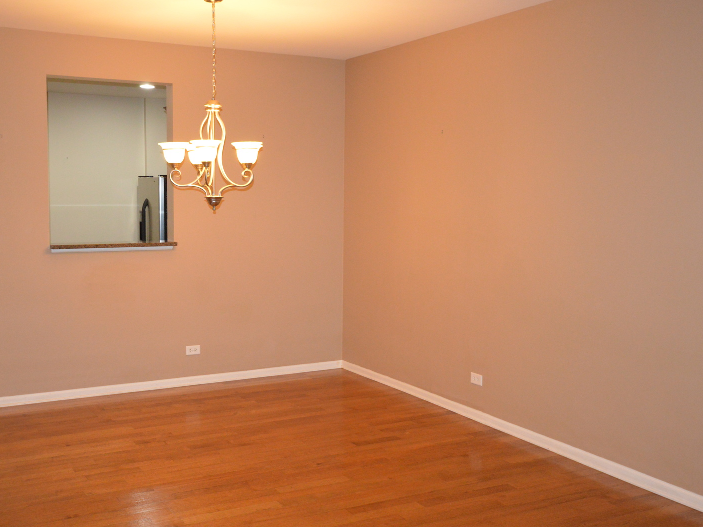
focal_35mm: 40
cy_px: 259
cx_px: 305
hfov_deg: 46.7
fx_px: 812
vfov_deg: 36.0
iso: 2500
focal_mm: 24
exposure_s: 1/60
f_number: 4.5
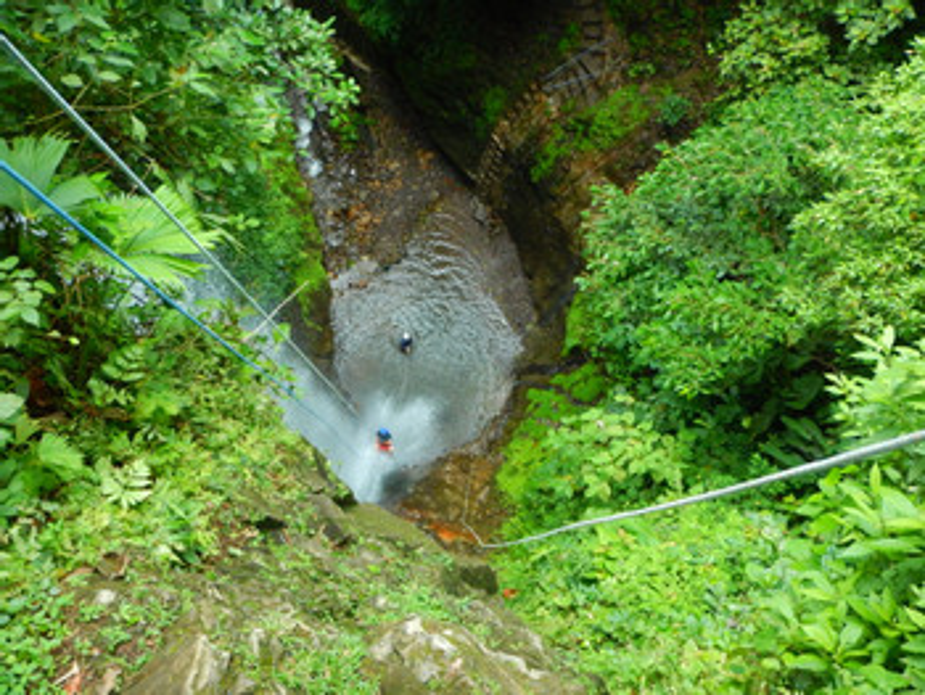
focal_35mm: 40
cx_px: 462
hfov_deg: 46.8
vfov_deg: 36.0
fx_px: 1070
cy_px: 348
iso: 400
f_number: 4.2
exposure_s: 1/125
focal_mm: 7.2
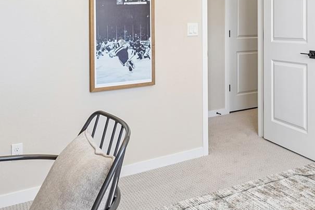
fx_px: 338
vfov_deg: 33.1
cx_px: 192
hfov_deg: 49.7
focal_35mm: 39
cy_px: 28
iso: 200
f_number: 8
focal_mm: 14.6
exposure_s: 1/30
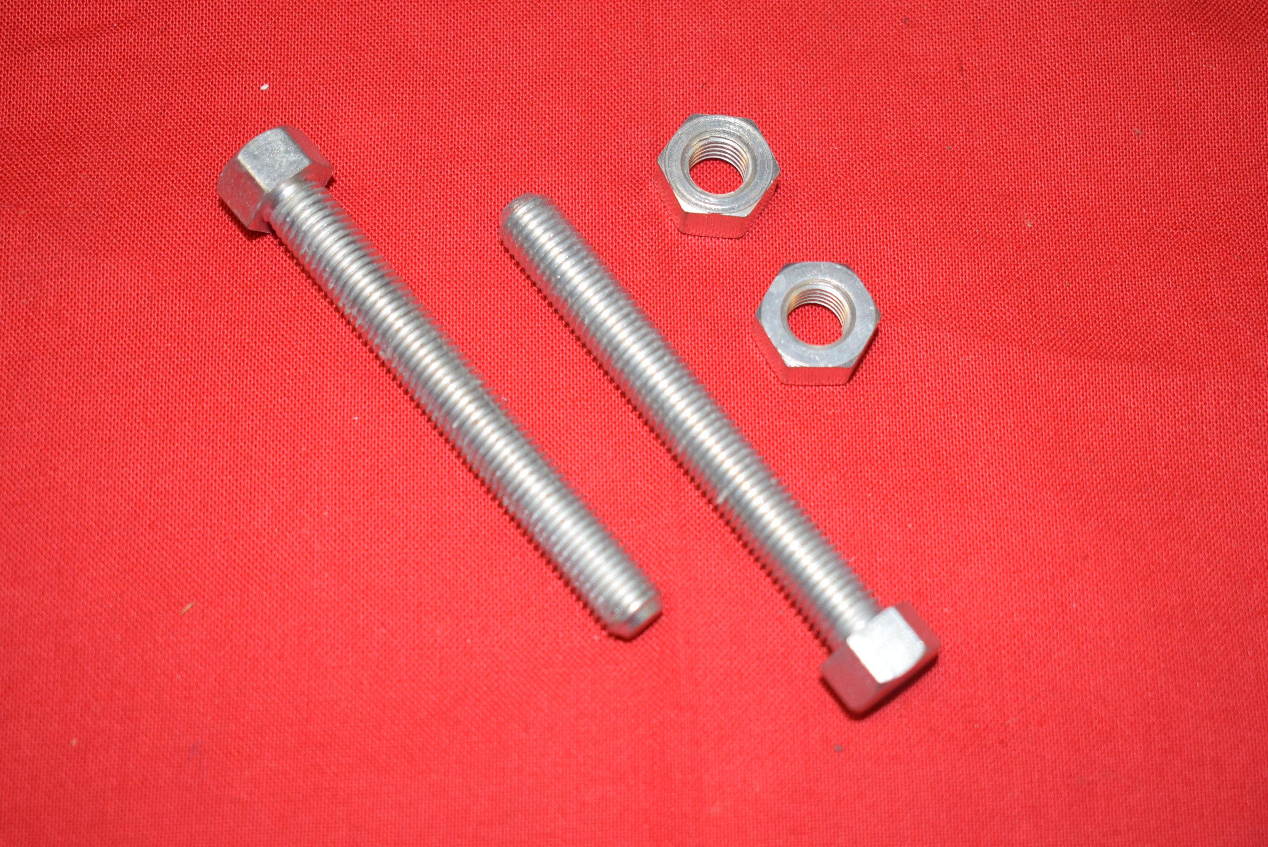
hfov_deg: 33.4
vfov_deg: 22.7
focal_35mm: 60
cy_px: 424
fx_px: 2115
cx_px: 634
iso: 500
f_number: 5
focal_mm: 40
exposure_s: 1/60
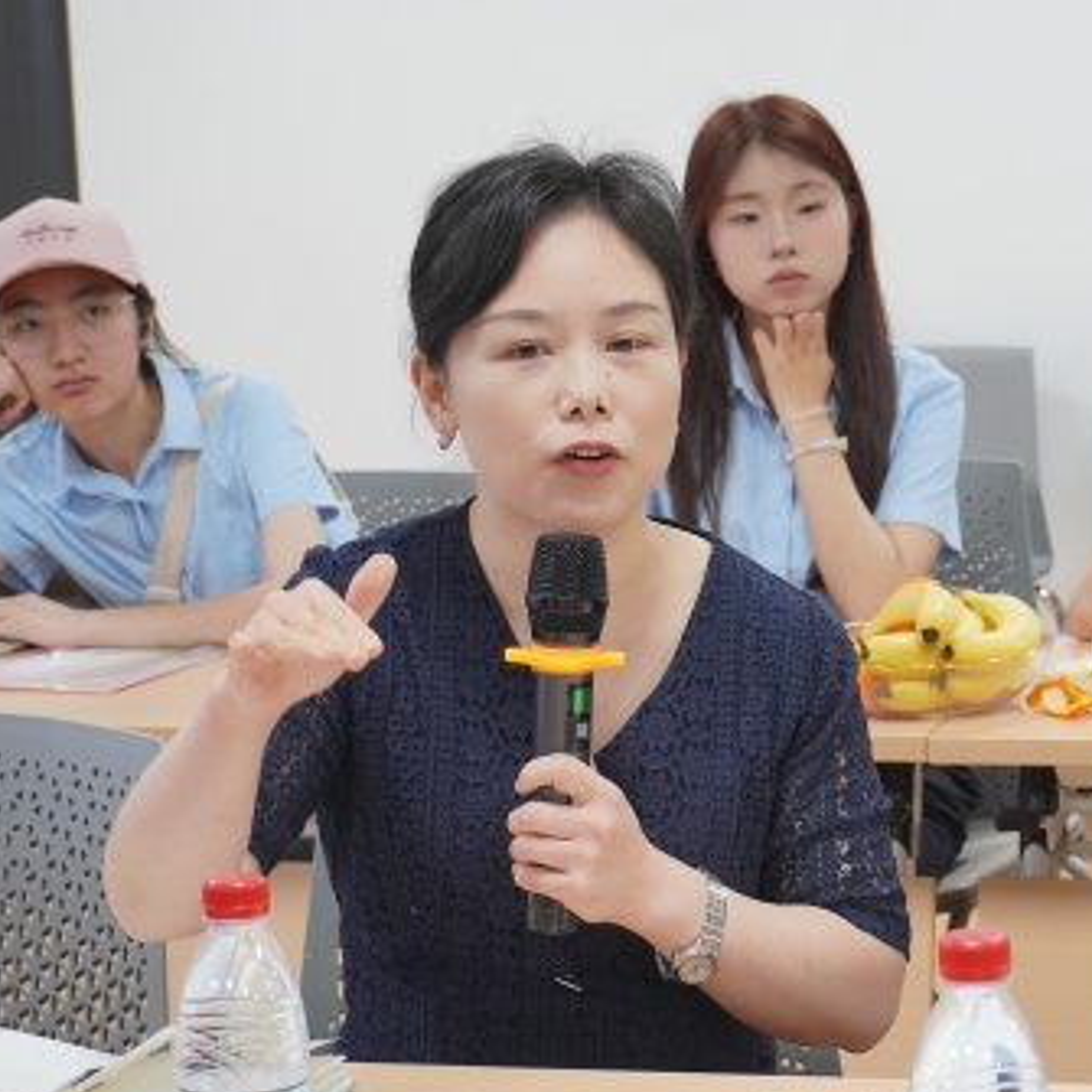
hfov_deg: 17.9
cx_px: 916
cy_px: 515
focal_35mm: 96
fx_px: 3426
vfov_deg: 18.1
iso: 1000
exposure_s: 1/80
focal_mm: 42
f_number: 5.6
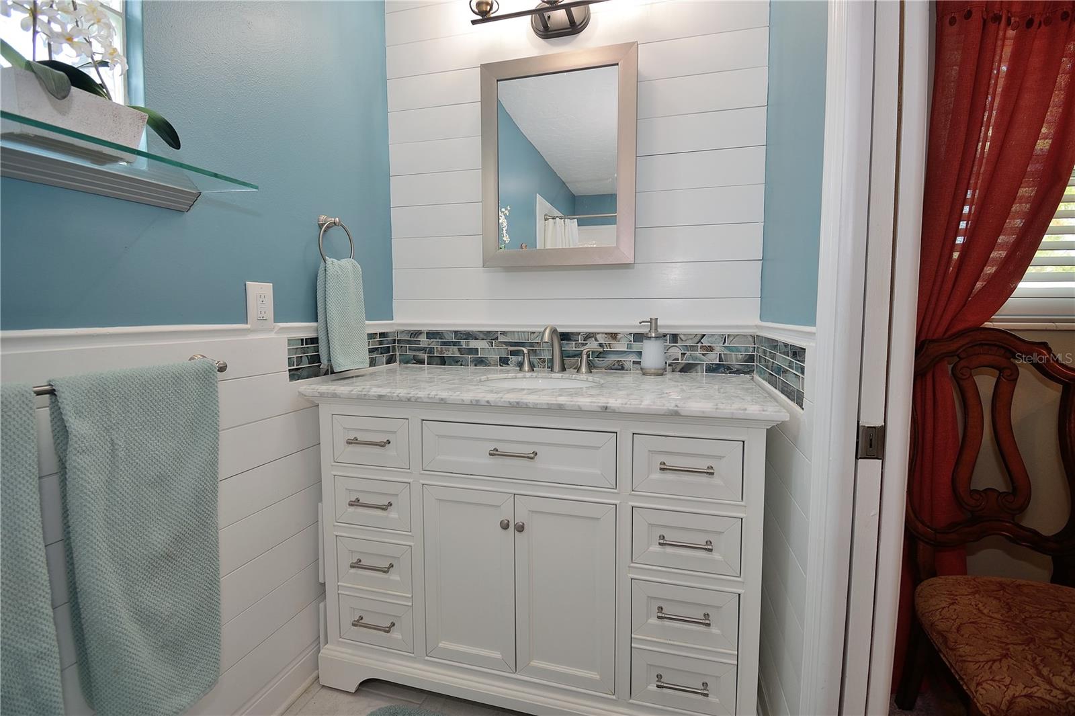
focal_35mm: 15
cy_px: 358
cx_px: 538
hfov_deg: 100.4
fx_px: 448
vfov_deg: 77.3
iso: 100
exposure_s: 1/20
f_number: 4.5
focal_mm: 10
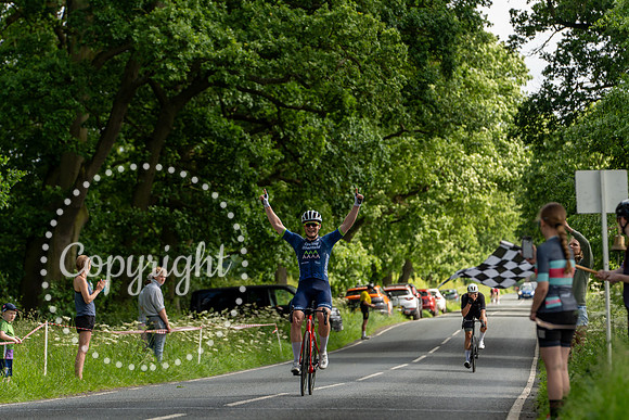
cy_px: 210
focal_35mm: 155
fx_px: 2709
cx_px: 314
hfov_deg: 13.2
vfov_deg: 8.9
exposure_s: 1/1000
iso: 250
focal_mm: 155
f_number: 4
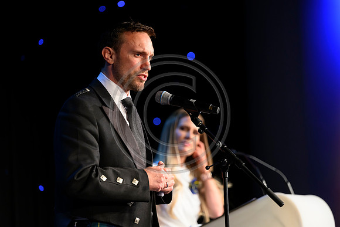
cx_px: 170
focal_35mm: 175
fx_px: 1653
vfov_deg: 7.9
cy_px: 114
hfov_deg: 11.7
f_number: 3.2
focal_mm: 175
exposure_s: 1/250
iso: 2000
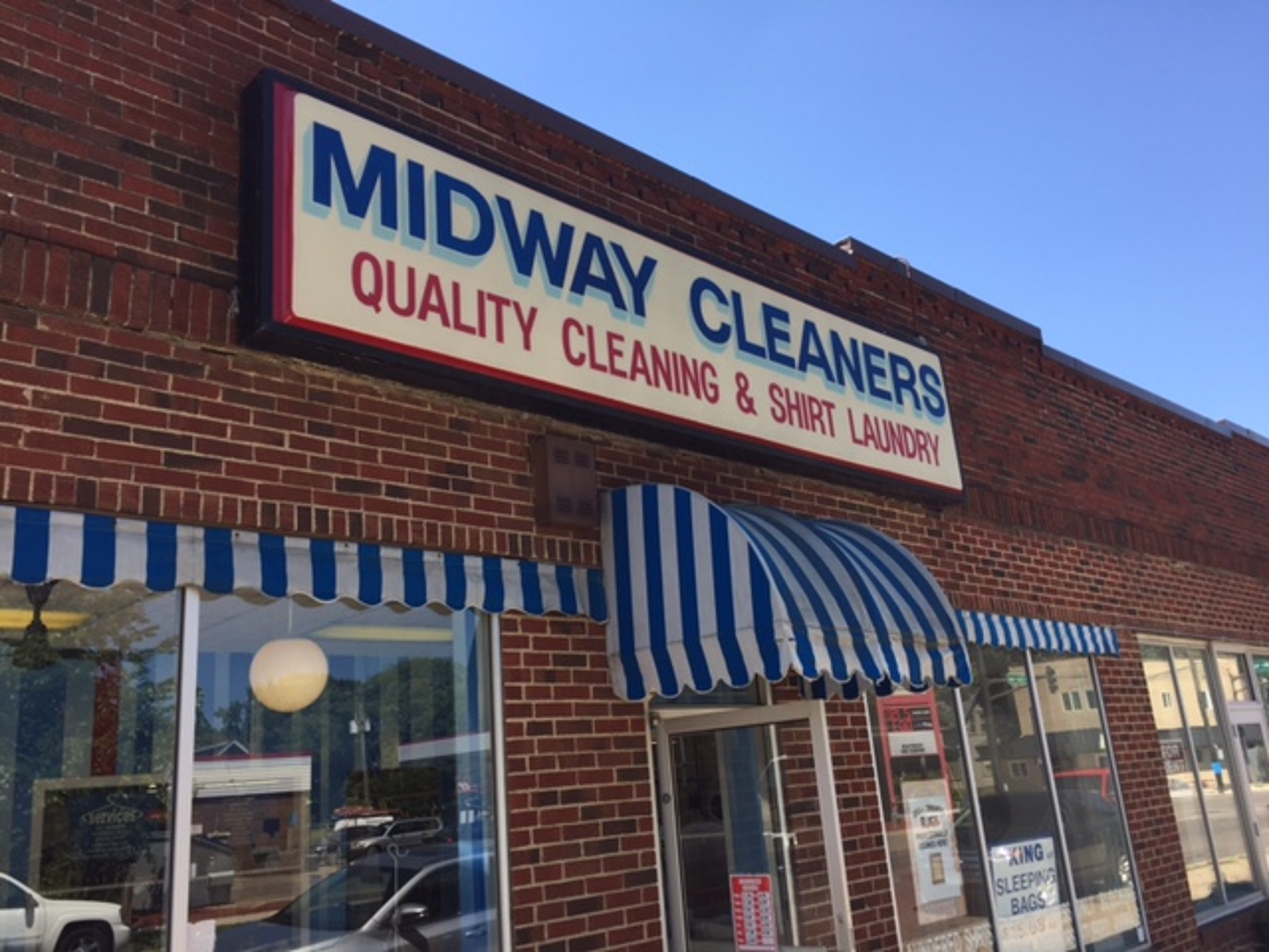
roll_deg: +4.1
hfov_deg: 61.7
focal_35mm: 29
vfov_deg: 48.2
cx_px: 634
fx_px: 1063
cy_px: 476
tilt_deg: +17.2
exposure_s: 1/638
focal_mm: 4.15
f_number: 2.2
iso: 32
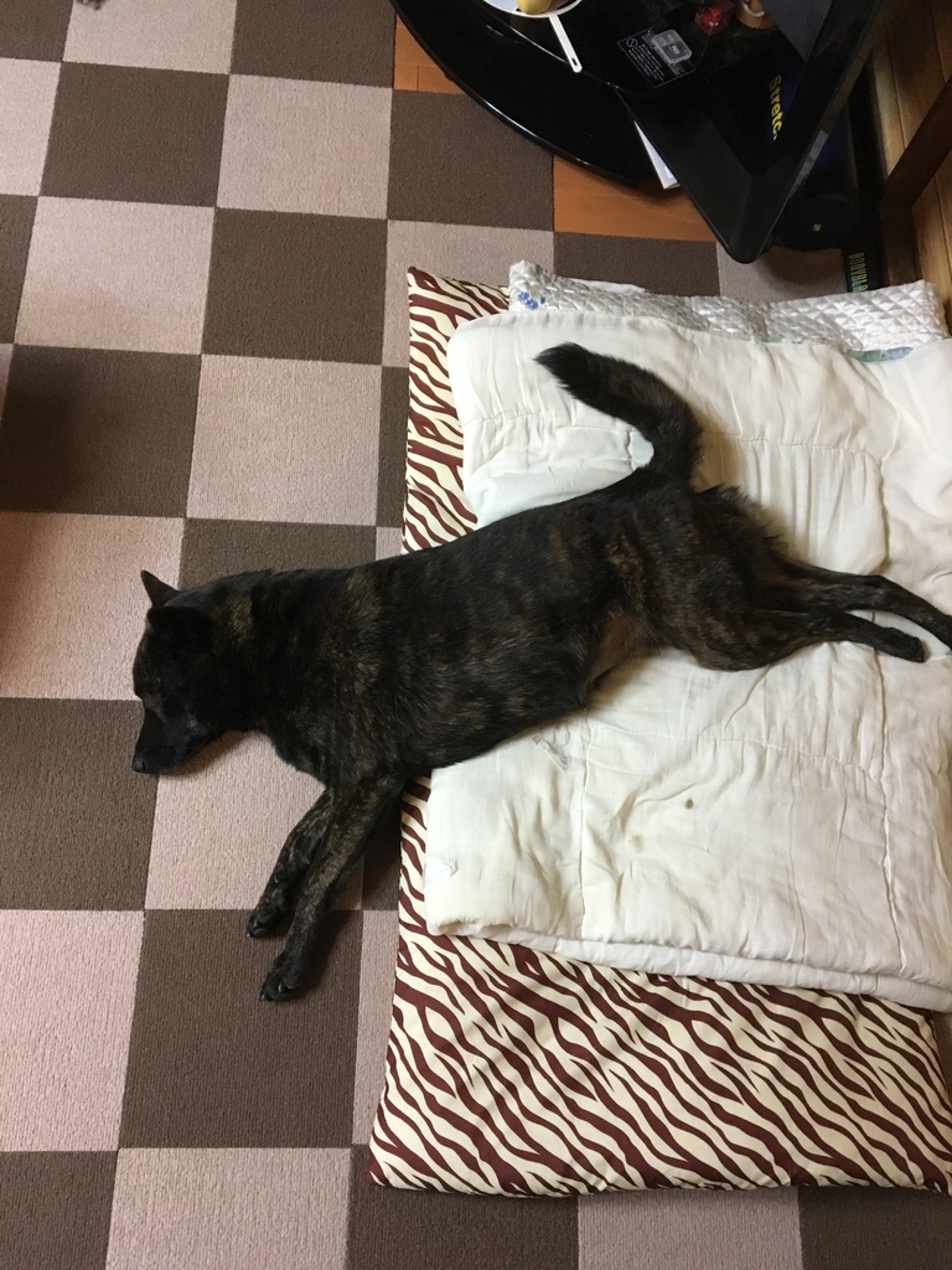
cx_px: 476
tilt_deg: -70.2
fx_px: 1063
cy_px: 635
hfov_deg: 48.2
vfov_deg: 61.7
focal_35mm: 29
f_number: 2.2
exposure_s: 1/20
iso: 200
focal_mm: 4.15
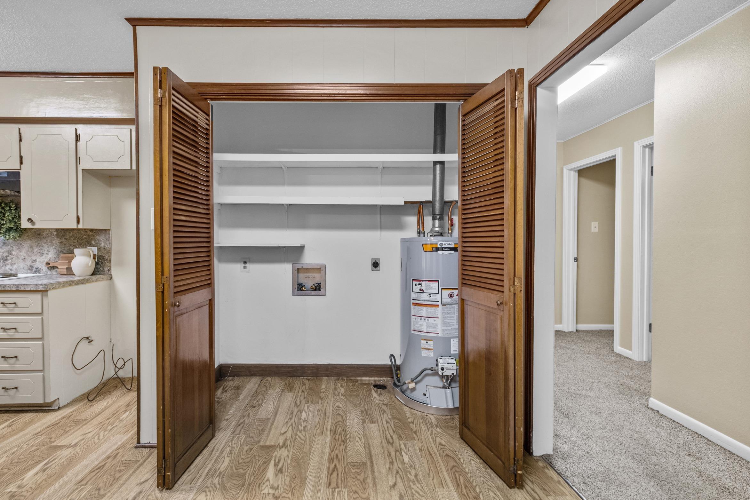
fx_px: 333
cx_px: 354
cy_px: 247
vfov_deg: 73.8
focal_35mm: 16
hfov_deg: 96.6
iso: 800
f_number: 8
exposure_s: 1/1.67
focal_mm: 10
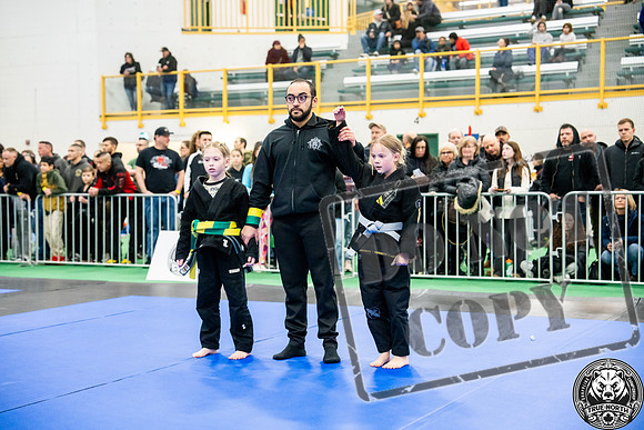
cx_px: 322
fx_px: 1038
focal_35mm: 58
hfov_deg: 34.5
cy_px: 215
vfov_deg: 23.4
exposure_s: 1/400
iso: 4000
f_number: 2.8
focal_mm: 58
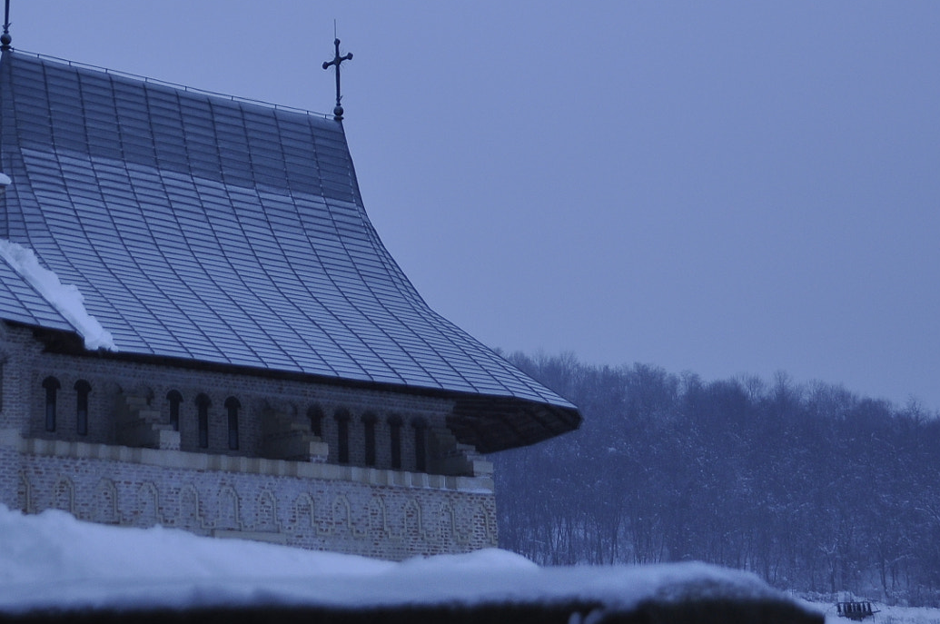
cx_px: 269
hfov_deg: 21.4
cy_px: 23
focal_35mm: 95
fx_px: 2477
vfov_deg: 14.2
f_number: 4.2
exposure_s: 1/50
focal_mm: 32
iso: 250
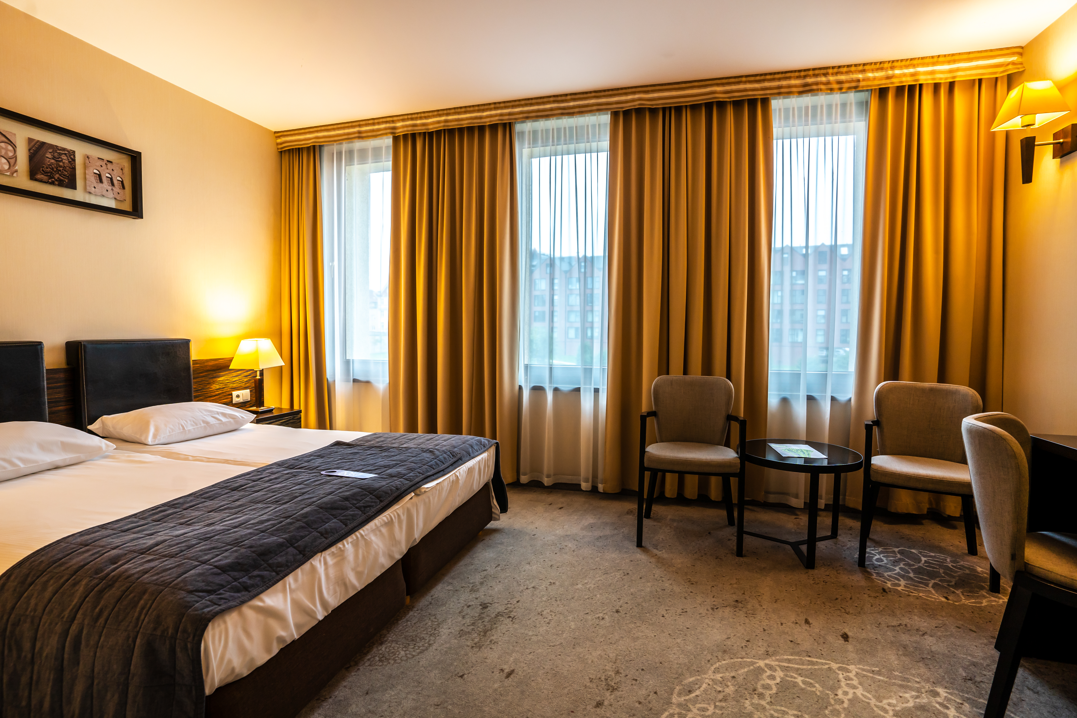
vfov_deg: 70.4
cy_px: 359
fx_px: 509
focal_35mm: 17
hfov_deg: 93.3
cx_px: 538
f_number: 5
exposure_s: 1/50
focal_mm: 17
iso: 320
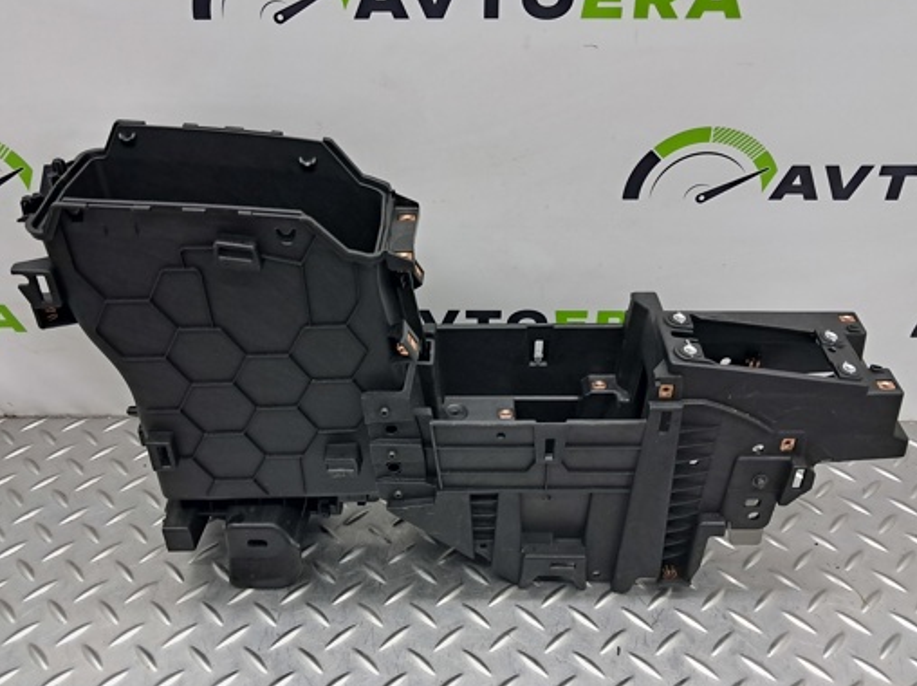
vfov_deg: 41.7
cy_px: 384
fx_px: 900
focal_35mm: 34
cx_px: 433
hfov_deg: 54.0
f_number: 1.8
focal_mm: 4
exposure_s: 1/50
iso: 160
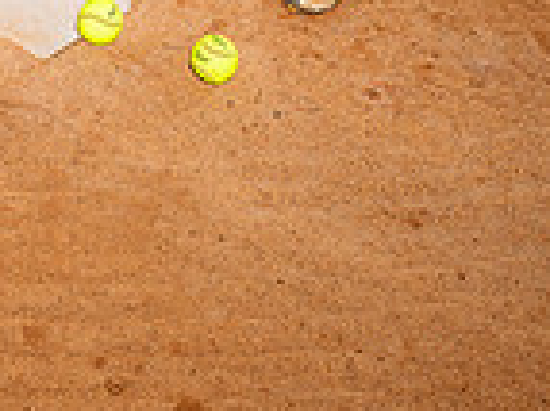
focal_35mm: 85
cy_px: -438
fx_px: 1349
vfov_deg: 14.2
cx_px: 46
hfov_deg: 22.4
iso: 250
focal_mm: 28
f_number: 5.6
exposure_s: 1/1250
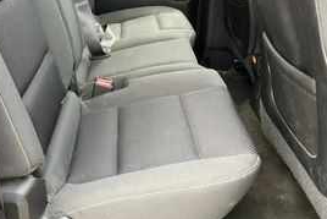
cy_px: 122
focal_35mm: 45
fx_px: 409
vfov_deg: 29.9
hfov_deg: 43.6
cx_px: 170
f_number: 1.8
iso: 64
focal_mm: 3
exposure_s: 1/97
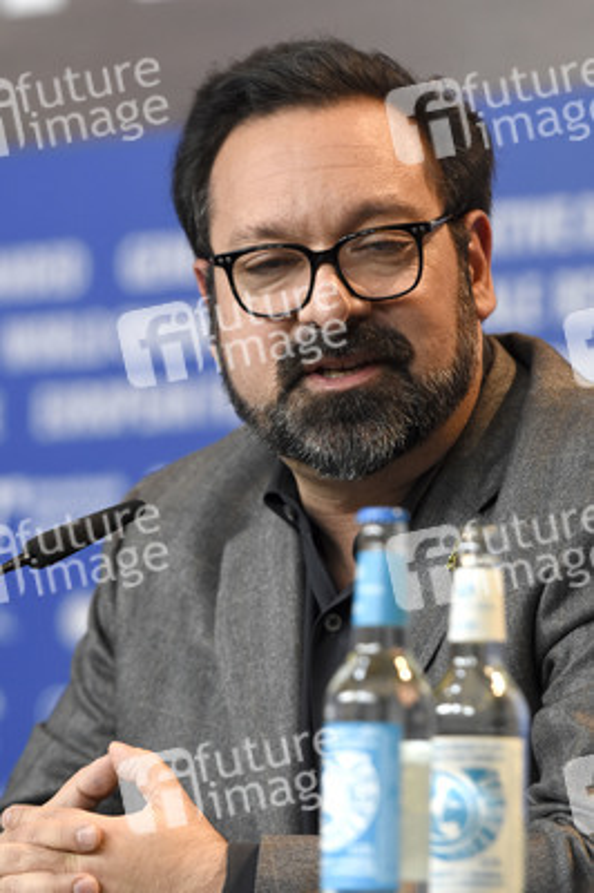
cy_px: 446
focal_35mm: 270
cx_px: 297
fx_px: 6694
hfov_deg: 5.1
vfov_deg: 7.6
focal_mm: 180
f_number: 3.5
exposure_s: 1/400
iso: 1250
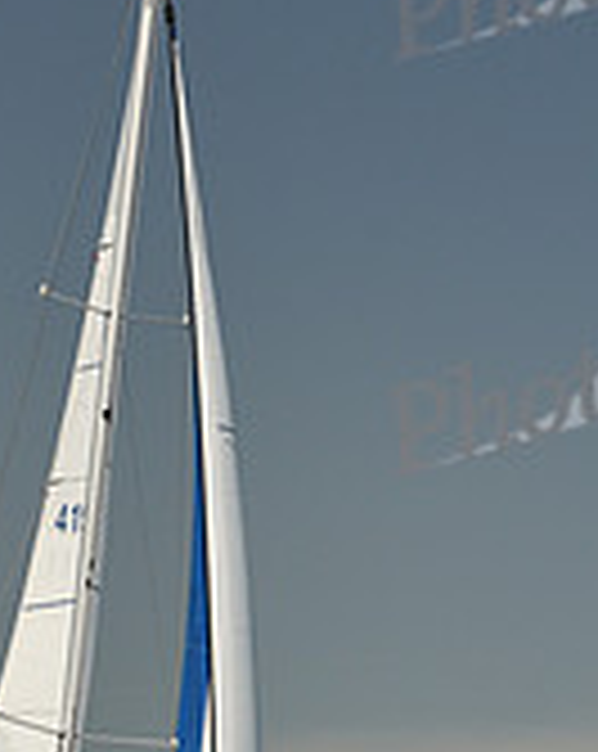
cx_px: 155
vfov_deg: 6.0
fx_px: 7099
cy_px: 657
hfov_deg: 4.8
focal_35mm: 320
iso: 250
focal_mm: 98
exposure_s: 1/800
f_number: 6.3
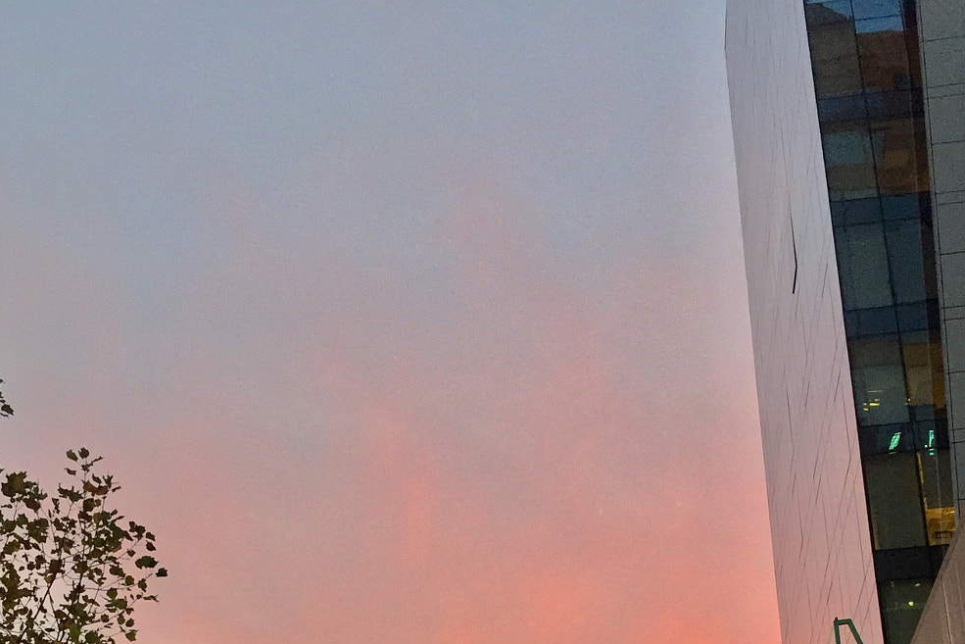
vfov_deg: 24.8
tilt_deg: +18.6
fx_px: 1314
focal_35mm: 49
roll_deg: +1.1
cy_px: 774
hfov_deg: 40.3
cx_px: 487
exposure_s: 1/33
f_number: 2.2
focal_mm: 4.15
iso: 250
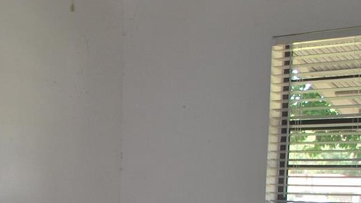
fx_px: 823
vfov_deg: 13.3
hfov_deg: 22.2
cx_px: -107
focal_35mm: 86
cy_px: 296
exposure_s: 1/60
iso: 200
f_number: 3.8
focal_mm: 18
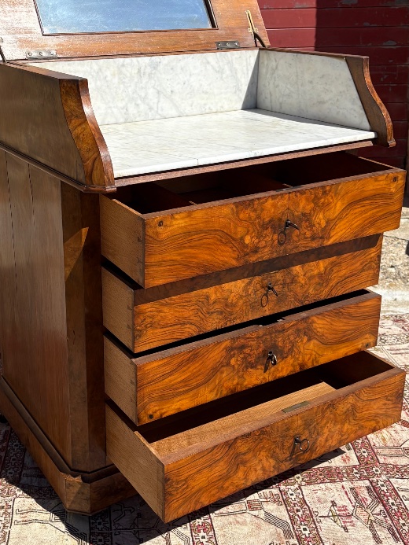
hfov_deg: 32.1
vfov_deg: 41.9
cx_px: 164
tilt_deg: -14.4
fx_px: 709
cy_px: 220
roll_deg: +0.5
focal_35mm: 45
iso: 50
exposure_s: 1/4608
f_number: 1.6
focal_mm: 5.96
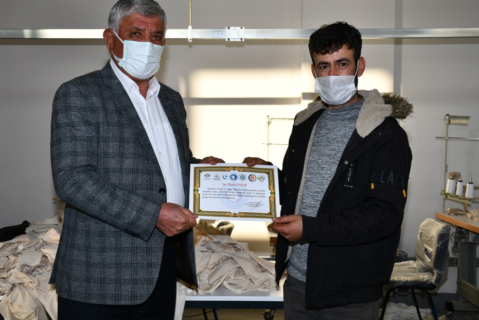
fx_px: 585
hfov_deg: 44.5
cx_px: 220
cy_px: 151
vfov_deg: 30.5
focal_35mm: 44
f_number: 6.3
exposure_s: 1/160
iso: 100
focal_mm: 27
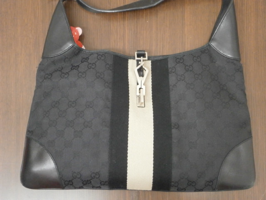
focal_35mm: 47
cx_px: 133
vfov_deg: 30.9
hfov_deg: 40.4
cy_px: 100
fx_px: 361
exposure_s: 1/40
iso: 800
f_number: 3.4
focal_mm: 8.3
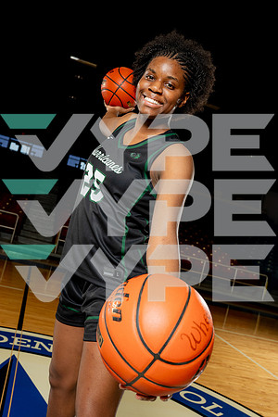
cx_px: 139
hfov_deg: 38.9
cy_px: 208
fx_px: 394
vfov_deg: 55.8
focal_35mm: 34
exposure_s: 1/250
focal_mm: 34
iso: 640
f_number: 5.6
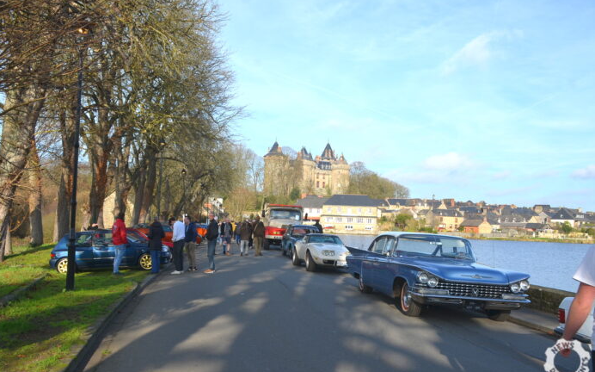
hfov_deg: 54.7
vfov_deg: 35.8
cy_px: 195
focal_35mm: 36
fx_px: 576
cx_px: 296
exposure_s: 1/250
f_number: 8
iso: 110
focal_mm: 23
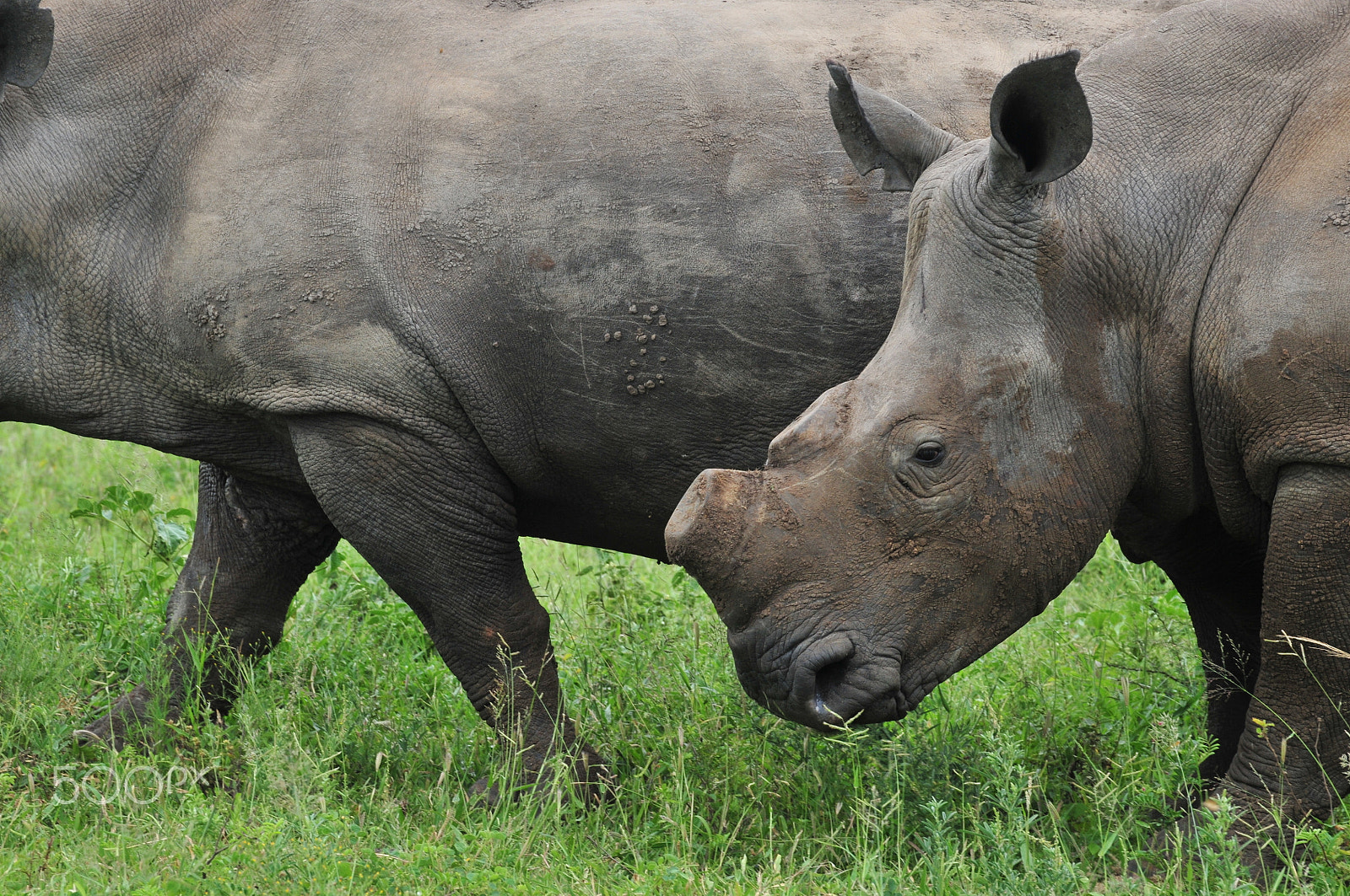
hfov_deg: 11.4
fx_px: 6742
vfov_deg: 7.6
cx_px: 675
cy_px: 448
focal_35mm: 180
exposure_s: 1/400
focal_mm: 120
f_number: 10
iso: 250
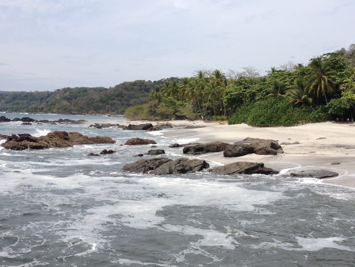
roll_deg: -1.6
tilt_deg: -2.8
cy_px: 111
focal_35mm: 49
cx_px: 217
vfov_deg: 29.6
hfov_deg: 38.7
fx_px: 503
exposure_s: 1/3067
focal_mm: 4.28
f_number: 2.4
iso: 50
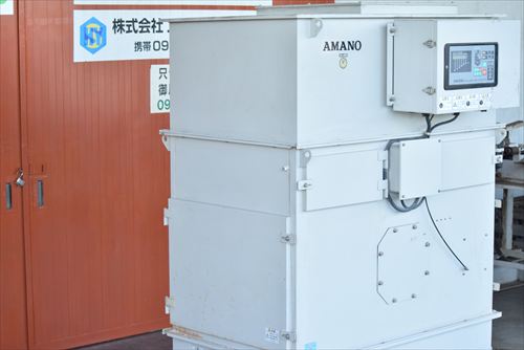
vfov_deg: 16.6
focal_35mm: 82
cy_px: 175
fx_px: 1201
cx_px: 262
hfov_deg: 24.6
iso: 1250
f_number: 6.3
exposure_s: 1/40
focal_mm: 55
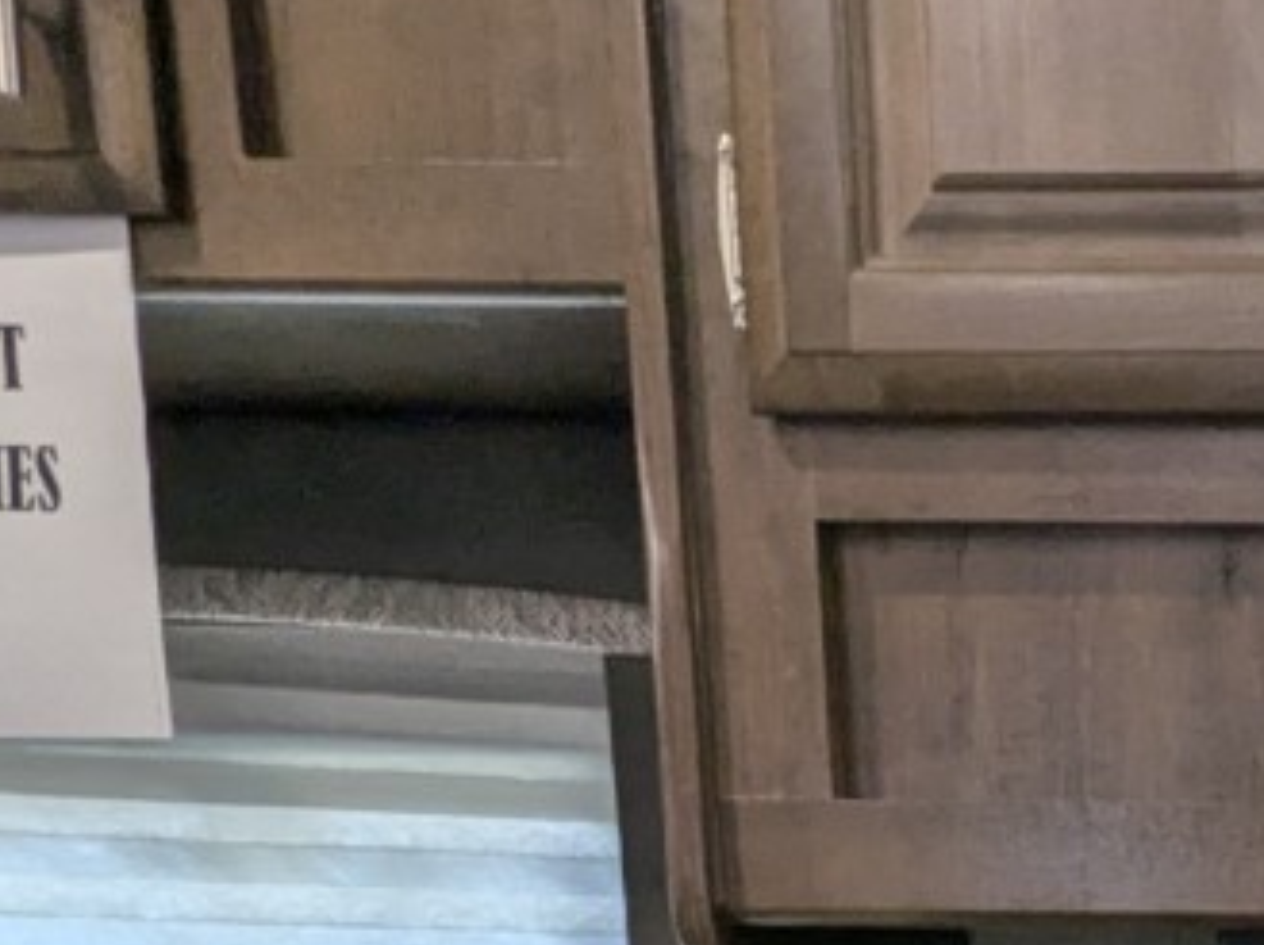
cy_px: 1613
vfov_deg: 18.0
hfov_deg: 24.7
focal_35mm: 68
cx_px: 1658
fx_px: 2480
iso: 125
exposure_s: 1/46.4
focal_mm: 2.35
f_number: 2.2
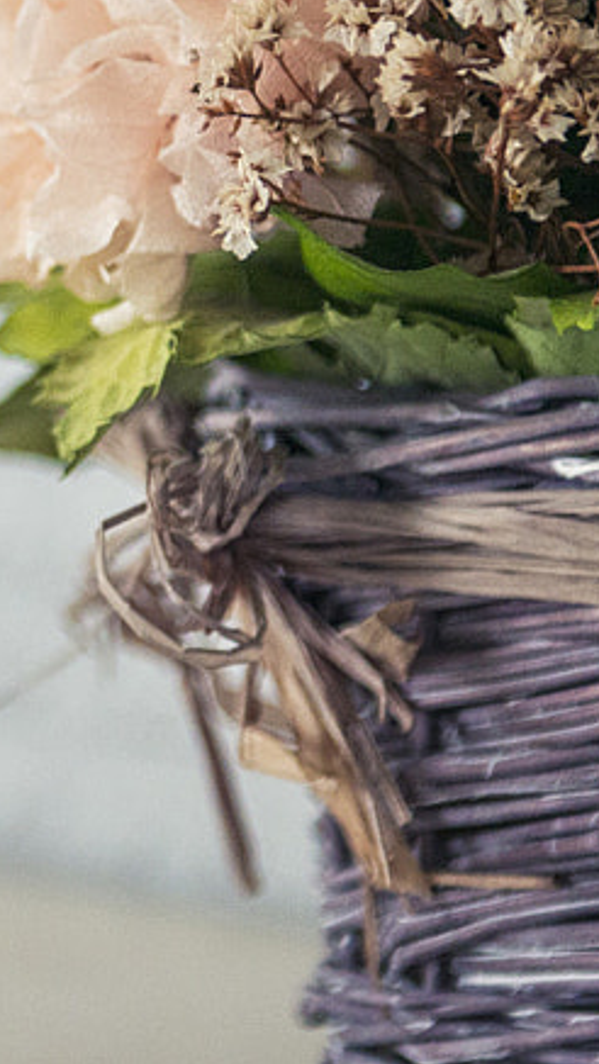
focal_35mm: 253
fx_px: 7140
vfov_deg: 8.5
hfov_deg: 4.8
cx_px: -399
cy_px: 131
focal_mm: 66
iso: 800
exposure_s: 1/160
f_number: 2.8
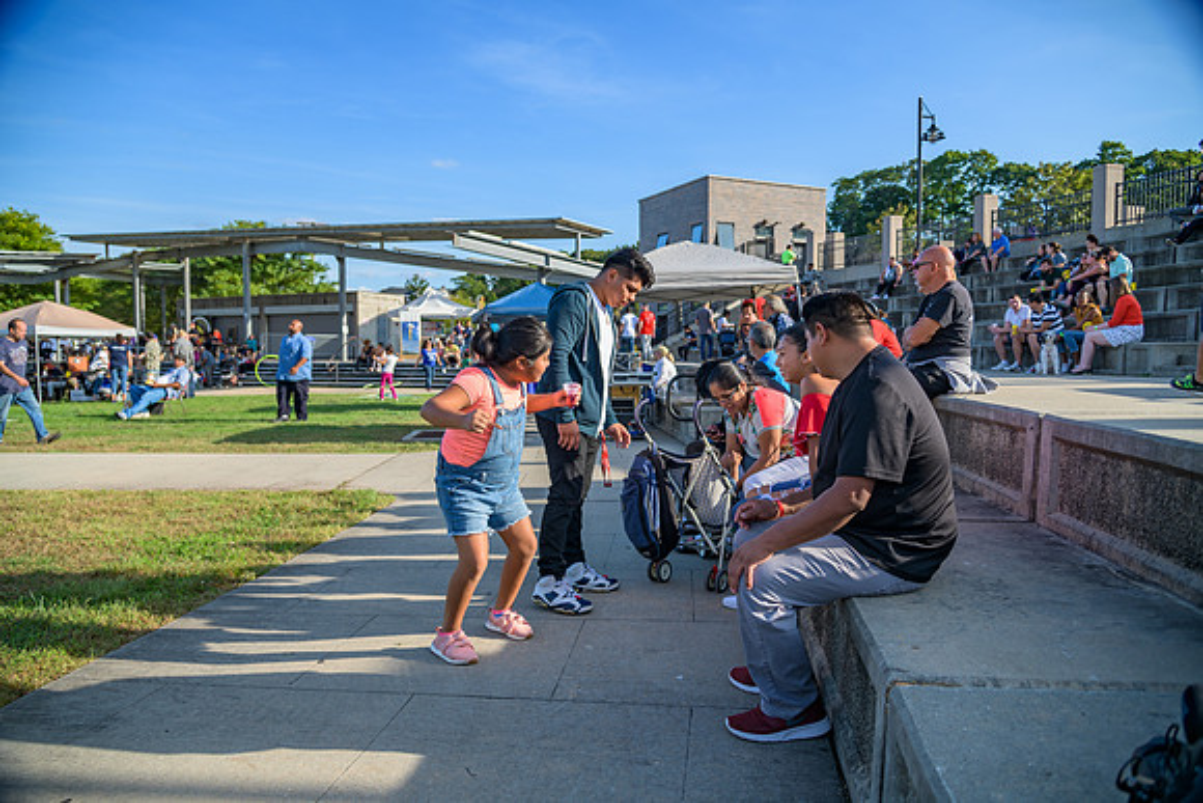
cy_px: 402
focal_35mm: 24
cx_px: 602
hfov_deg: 73.7
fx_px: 802
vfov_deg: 53.2
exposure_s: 1/200
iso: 90
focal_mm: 24
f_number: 4
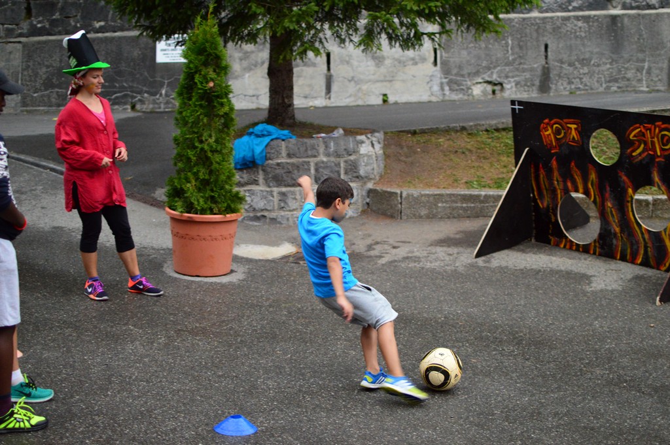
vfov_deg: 25.7
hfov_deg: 37.9
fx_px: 976
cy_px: 222
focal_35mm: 52
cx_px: 335
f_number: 1.8
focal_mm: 35
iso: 1600
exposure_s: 1/250
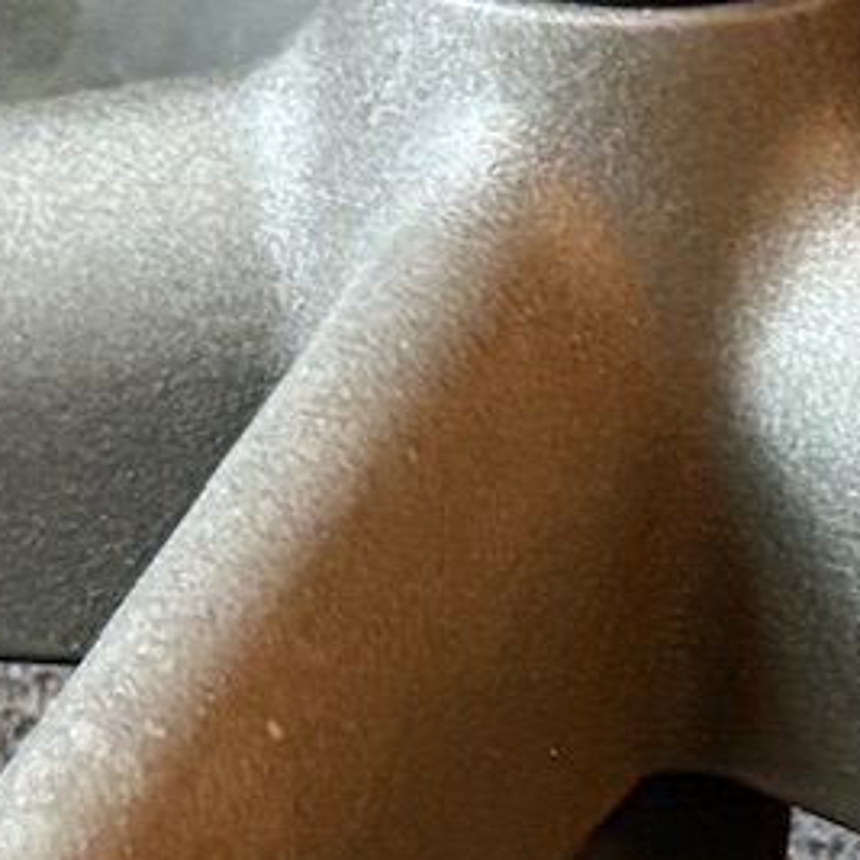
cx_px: 573
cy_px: 1495
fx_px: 4582
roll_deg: -0.7
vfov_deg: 10.2
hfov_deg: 10.7
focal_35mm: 163
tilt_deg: -36.2
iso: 640
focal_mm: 6.76
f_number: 1.78
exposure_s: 1/33
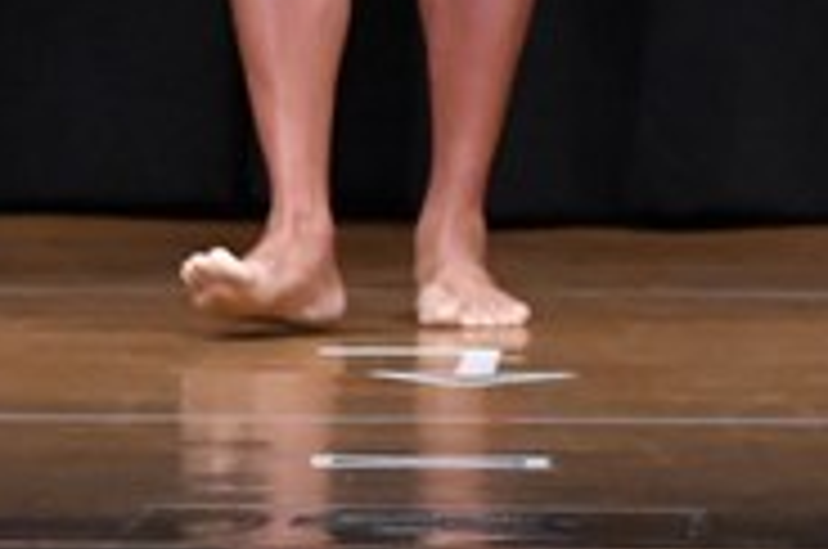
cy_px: -594
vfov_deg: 1.4
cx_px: 506
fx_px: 21789
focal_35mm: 949
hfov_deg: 2.2
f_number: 5.6
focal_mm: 150
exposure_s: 1/400
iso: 8000
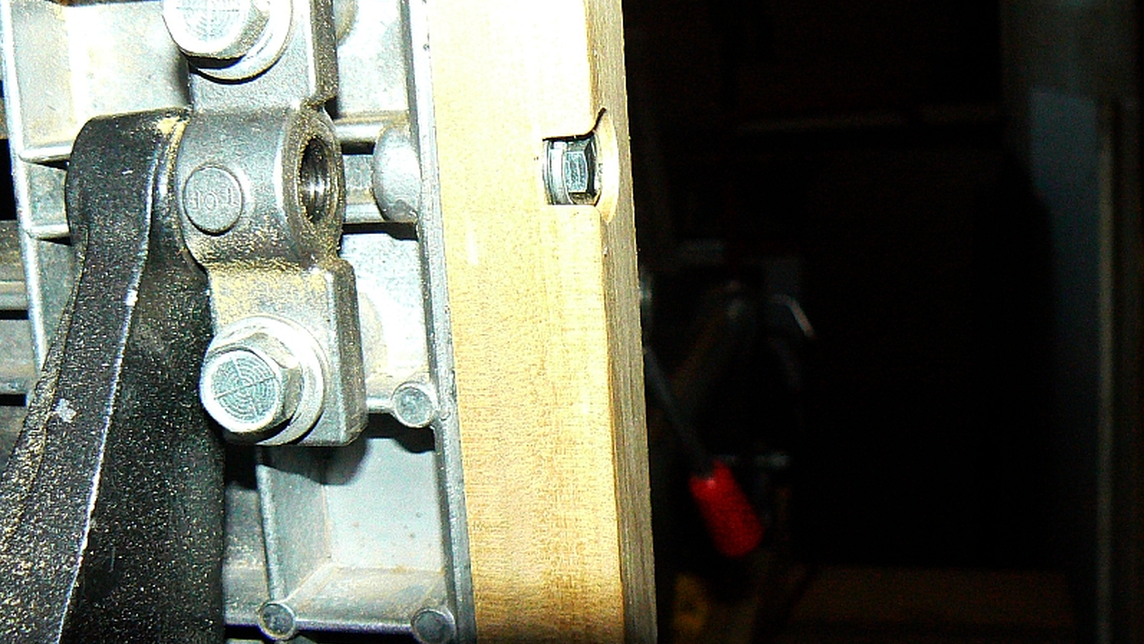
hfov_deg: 43.7
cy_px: 217
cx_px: 573
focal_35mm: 47
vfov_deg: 25.3
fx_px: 1426
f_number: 2.8
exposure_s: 1/30
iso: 400
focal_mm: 6
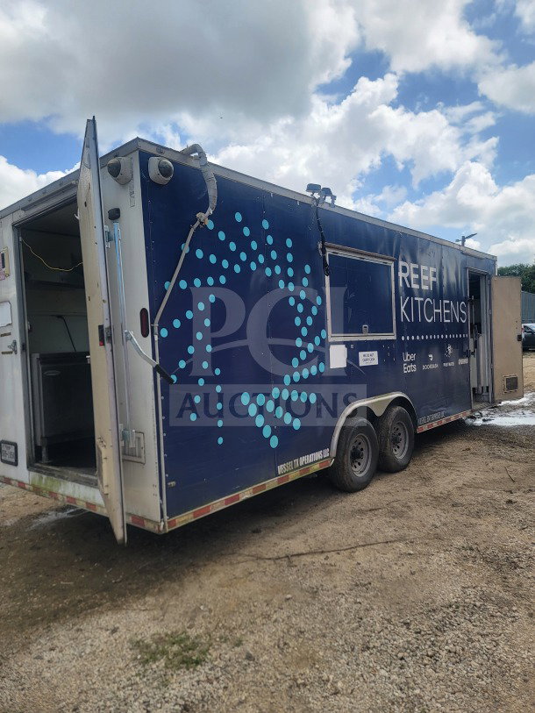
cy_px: 356
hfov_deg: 56.8
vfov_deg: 71.6
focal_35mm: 24
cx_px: 268
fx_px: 494
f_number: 1.8
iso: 16
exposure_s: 1/775
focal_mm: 6.7
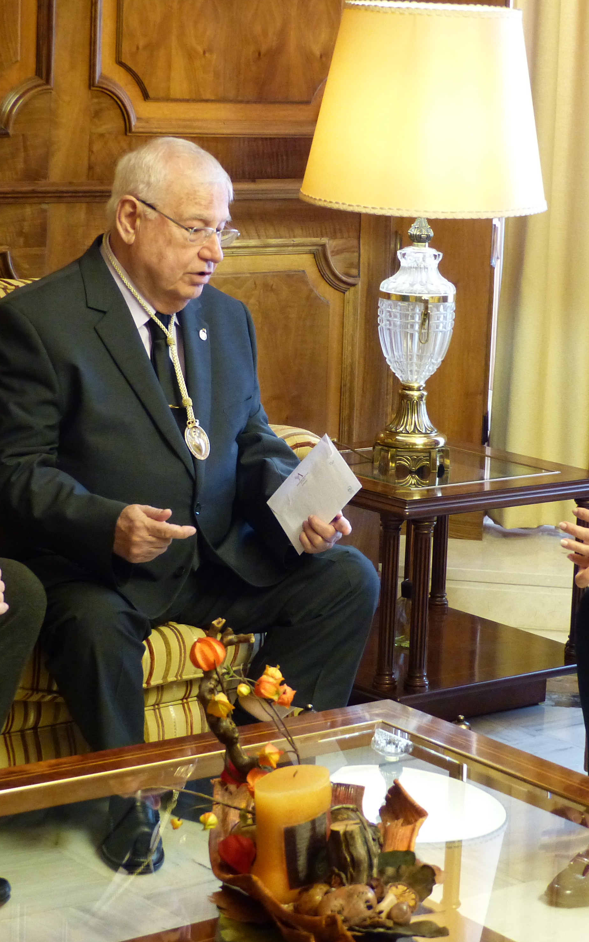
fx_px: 2312
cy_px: 467
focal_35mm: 90
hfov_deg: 14.5
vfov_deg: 23.0
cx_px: 272
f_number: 2.8
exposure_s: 1/15
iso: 400
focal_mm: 11.4
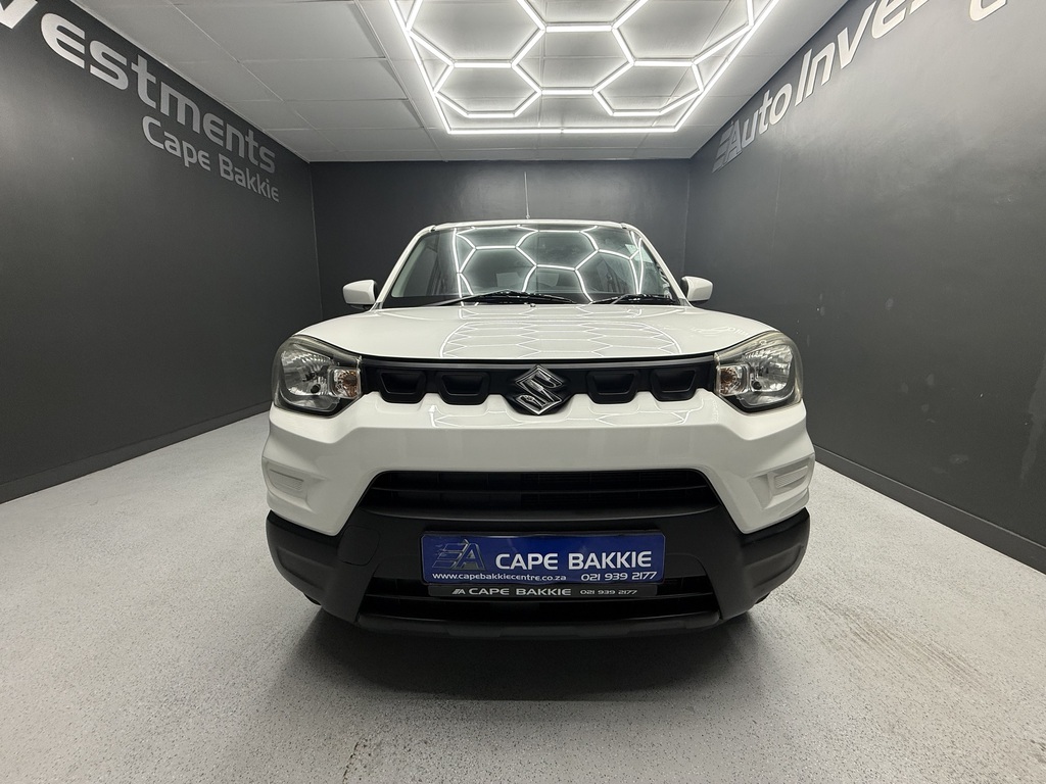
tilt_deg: -9.7
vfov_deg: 85.7
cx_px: 523
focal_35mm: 14
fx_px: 423
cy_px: 392
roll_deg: +0.8
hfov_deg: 102.1
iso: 100
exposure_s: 1/100
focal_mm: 2.22
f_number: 2.2
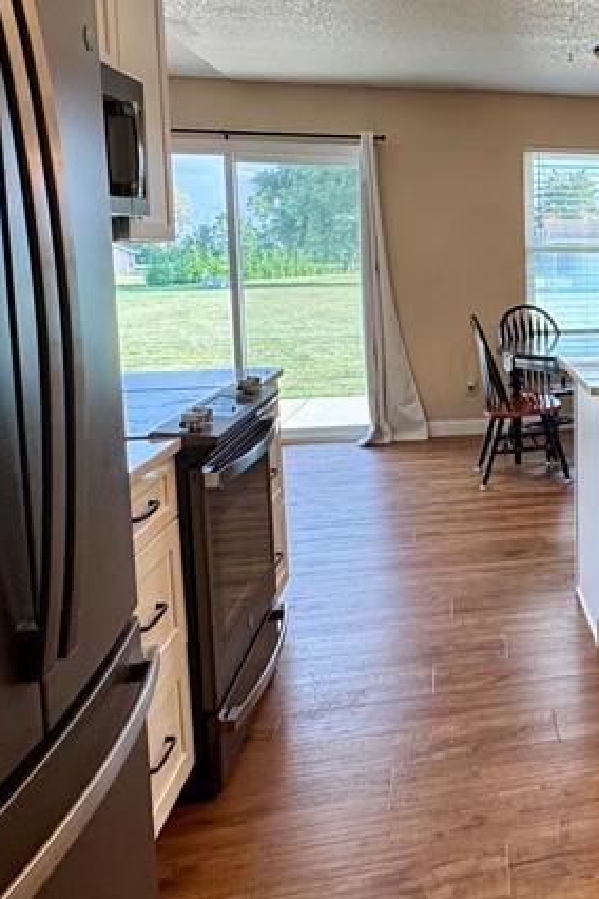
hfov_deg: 31.6
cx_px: 719
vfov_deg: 53.8
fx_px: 873
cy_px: 338
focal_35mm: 35
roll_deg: +0.2
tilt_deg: -6.2
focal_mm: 2.22
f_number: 2.2
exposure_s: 1/120
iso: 100
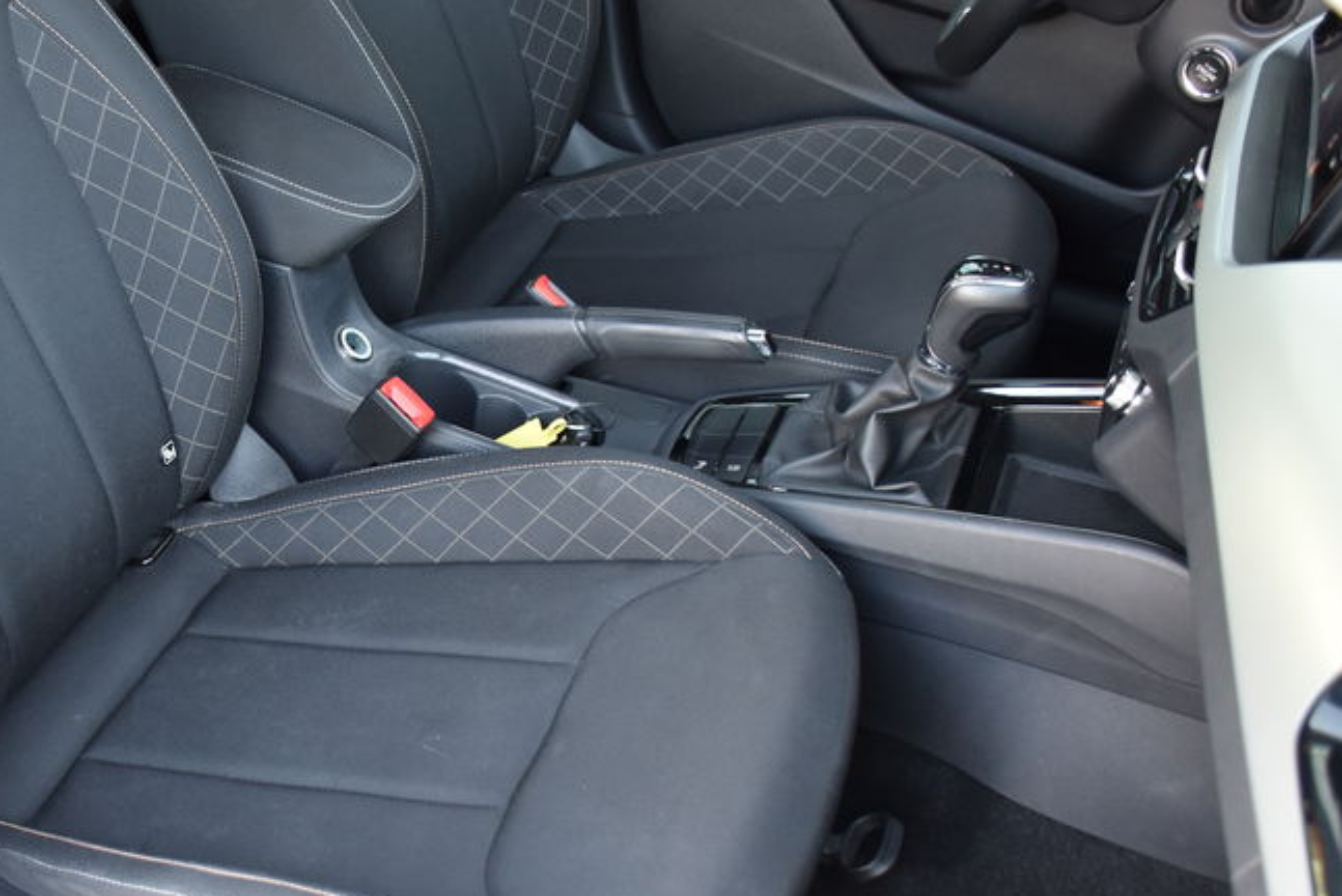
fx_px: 1902
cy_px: 555
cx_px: 315
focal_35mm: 51
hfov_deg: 37.8
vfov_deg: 26.4
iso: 720
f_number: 4
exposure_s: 1/60
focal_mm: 22
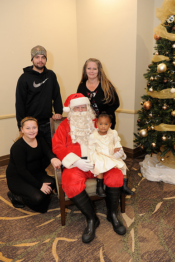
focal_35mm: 29
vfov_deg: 63.7
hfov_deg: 44.9
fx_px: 212
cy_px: 131
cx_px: 88
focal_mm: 29
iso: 1600
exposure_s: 1/100
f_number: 4
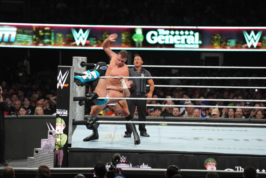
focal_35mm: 200
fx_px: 1479
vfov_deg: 6.9
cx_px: 133
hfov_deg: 10.3
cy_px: 89
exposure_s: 1/800
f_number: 2.8
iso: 2500
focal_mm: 200
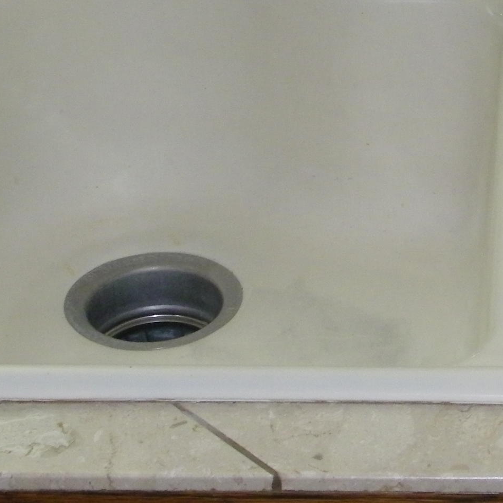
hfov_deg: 13.1
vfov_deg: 13.3
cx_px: 534
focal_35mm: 131
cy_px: 146
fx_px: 2154
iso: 200
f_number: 3.9
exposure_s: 1/125
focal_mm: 8.3
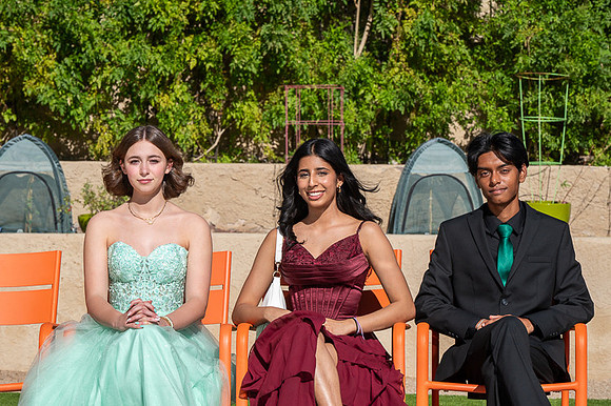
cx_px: 316
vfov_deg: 7.6
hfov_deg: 11.5
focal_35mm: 179
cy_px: 163
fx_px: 3042
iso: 50
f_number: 11
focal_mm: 150
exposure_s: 1/200
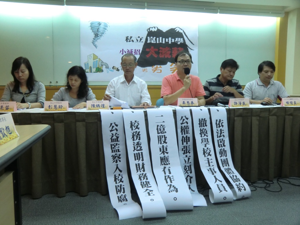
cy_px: 112
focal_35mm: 29
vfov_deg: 48.2
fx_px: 251
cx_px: 150
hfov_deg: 61.7
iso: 250
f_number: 3.5
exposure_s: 1/60
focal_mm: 5.2
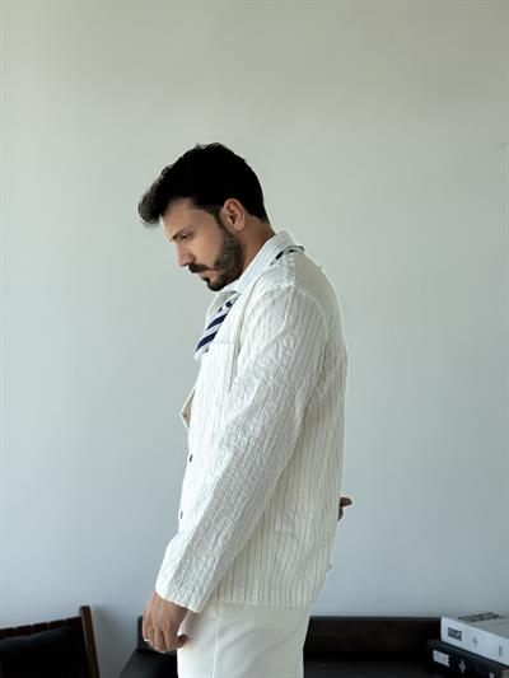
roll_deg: -0.1
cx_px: 254
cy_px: 339
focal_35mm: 48
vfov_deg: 39.6
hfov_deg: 30.3
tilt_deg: +2.3
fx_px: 941
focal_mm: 6.76
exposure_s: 1/545
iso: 80
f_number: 1.78
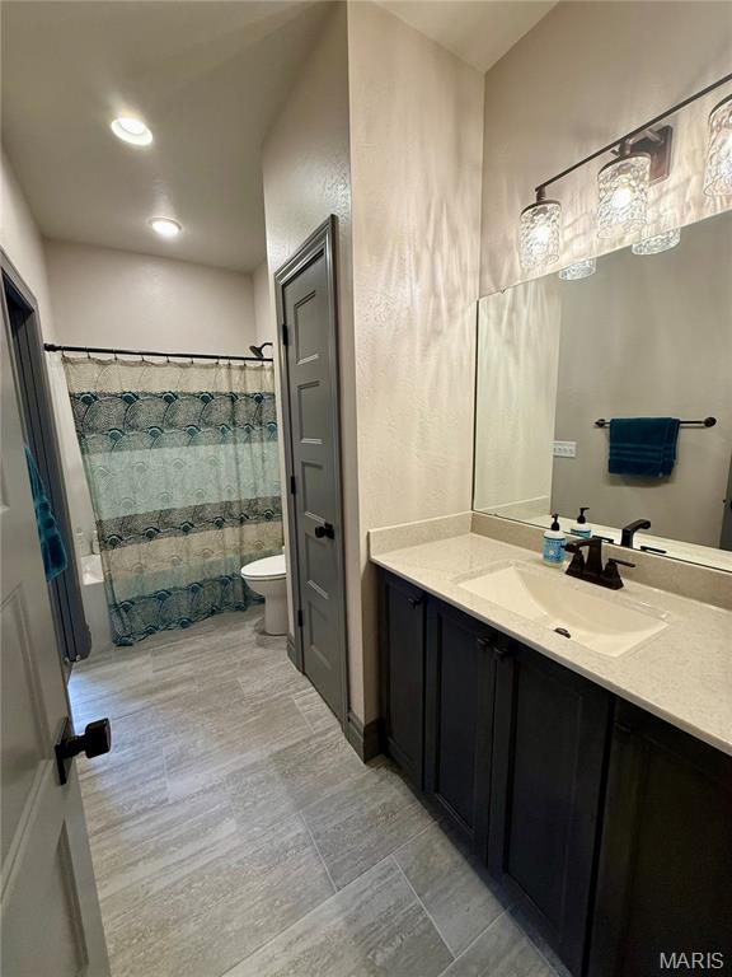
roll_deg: +0.5
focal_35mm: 14
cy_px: 488
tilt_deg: -9.4
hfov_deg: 85.7
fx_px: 395
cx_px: 366
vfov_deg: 102.1
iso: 200
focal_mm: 2.22
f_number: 2.2
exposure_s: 1/120
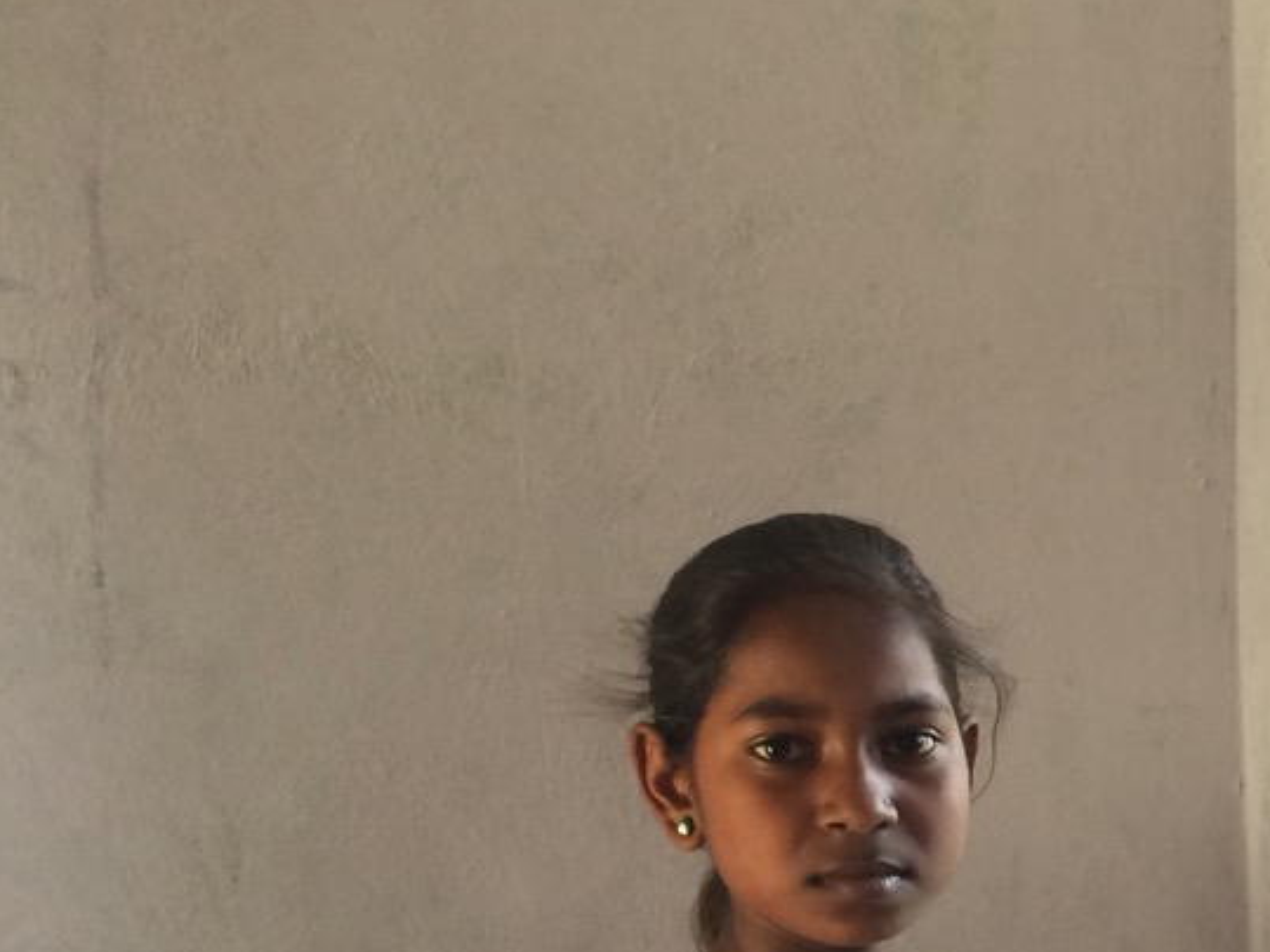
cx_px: 1508
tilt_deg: -16.1
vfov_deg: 20.1
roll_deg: -0.4
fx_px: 2568
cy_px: 1043
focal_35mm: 70
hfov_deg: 25.1
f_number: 2.2
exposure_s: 1/33
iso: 50
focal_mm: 4.15
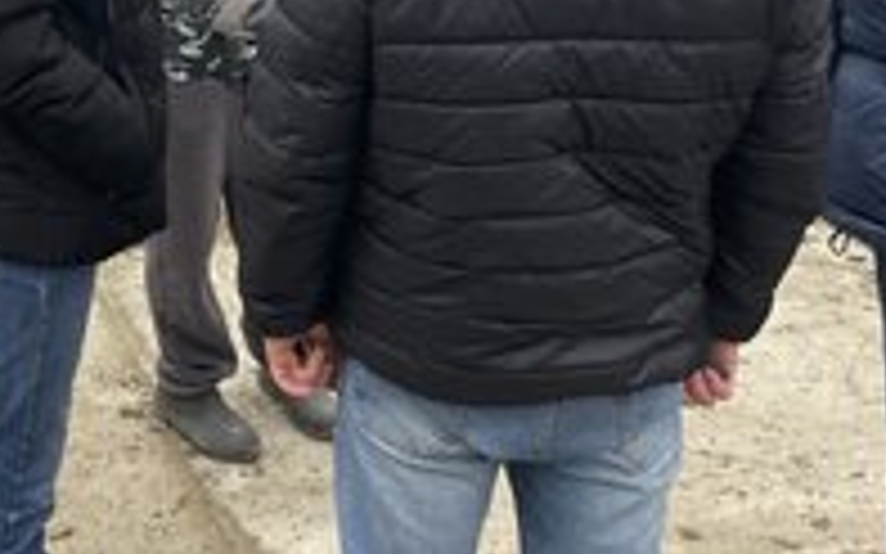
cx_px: 0
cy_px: -117
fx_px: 1352
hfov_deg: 33.2
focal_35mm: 56
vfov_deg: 21.4
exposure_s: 1/270
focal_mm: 4.2
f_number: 1.6
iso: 32
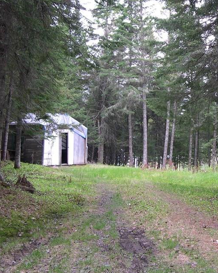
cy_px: 129
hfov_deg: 25.3
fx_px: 484
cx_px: 143
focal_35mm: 60
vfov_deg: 31.5
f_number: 2.8
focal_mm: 8
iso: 100
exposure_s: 1/70
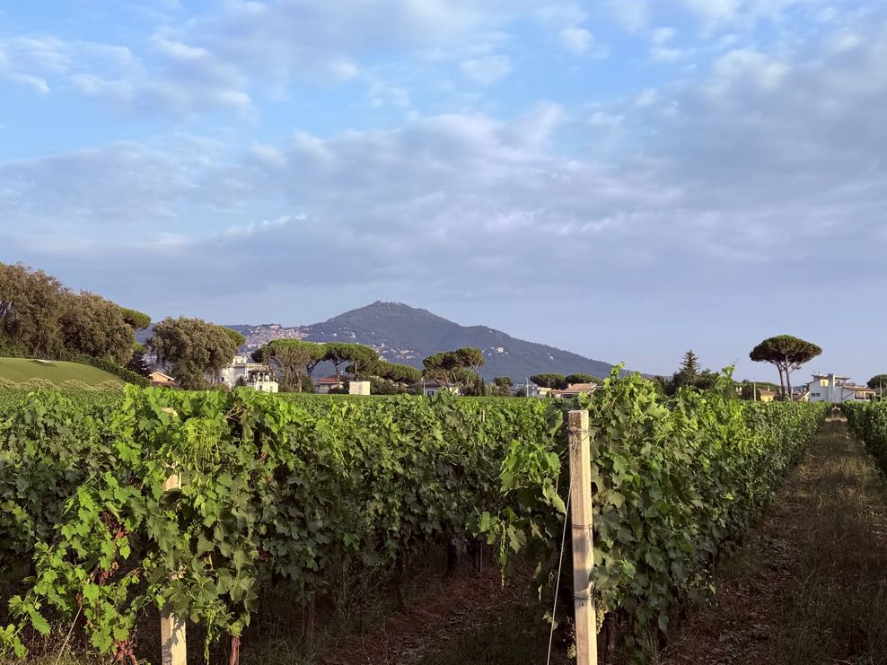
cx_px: 465
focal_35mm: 34
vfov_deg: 41.3
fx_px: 871
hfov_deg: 53.9
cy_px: 224
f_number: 1.78
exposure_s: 1/1949
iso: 80
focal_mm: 6.76
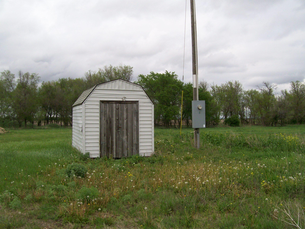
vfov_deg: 39.7
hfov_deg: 51.4
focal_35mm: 36
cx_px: 152
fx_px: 317
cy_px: 114
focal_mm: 6
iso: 80
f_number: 4.8
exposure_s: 1/509
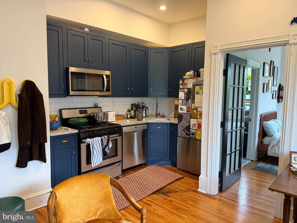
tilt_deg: -5.8
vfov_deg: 56.8
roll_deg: -0.3
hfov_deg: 71.6
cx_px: 148
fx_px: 206
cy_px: 112
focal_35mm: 24
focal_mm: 6.76
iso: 250
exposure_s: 1/60
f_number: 1.78
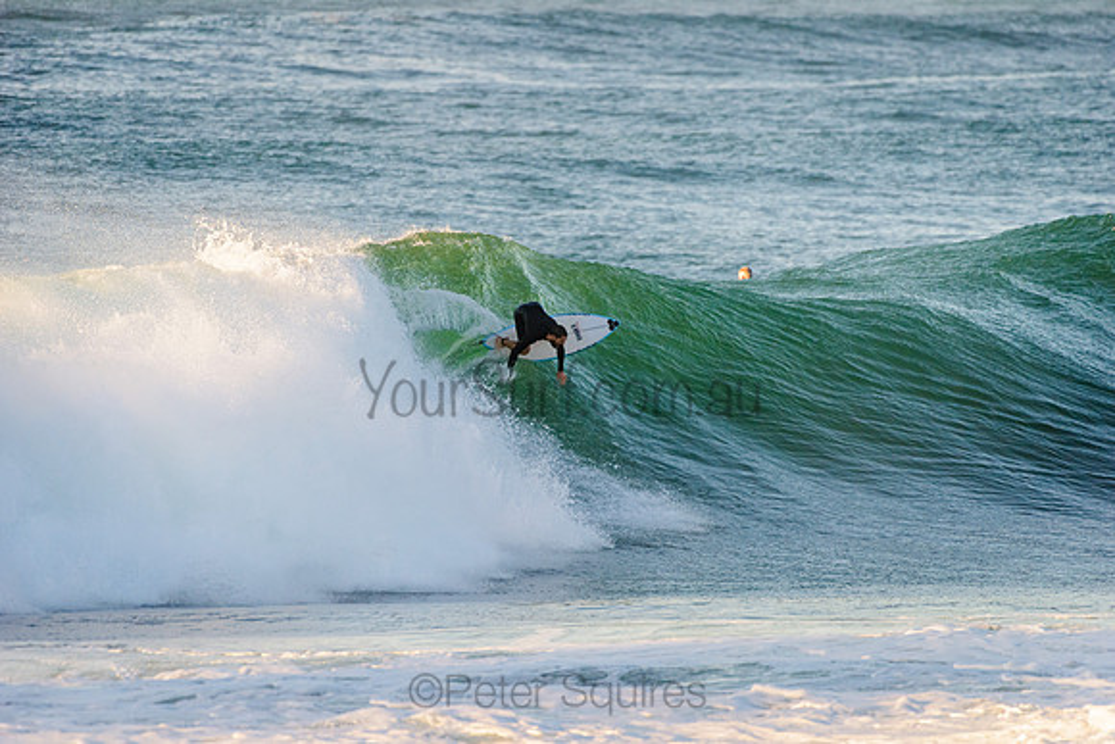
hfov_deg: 4.1
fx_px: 15492
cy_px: 372
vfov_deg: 2.8
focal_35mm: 500
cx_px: 558
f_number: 5.6
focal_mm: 500
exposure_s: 1/1600
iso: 320
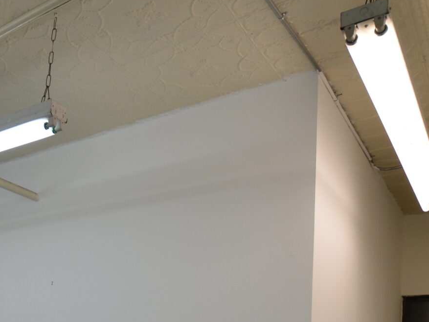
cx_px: -24
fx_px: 521
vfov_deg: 29.6
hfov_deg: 38.4
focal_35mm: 42
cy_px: 384
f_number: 5.6
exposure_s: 1/125
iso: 400
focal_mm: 10
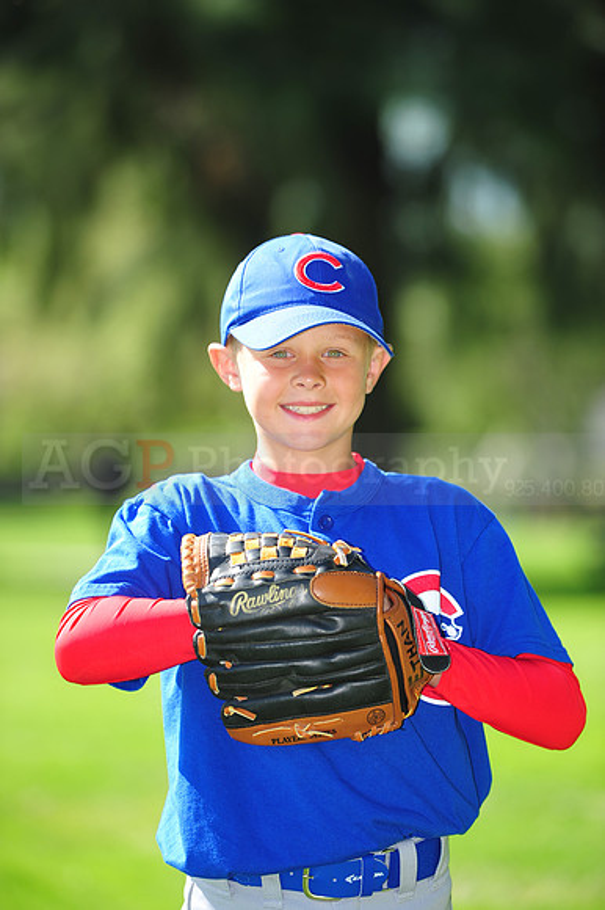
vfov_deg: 10.3
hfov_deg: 6.9
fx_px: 5047
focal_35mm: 200
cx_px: 302
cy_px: 455
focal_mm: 200
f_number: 4.5
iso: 200
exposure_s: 1/500
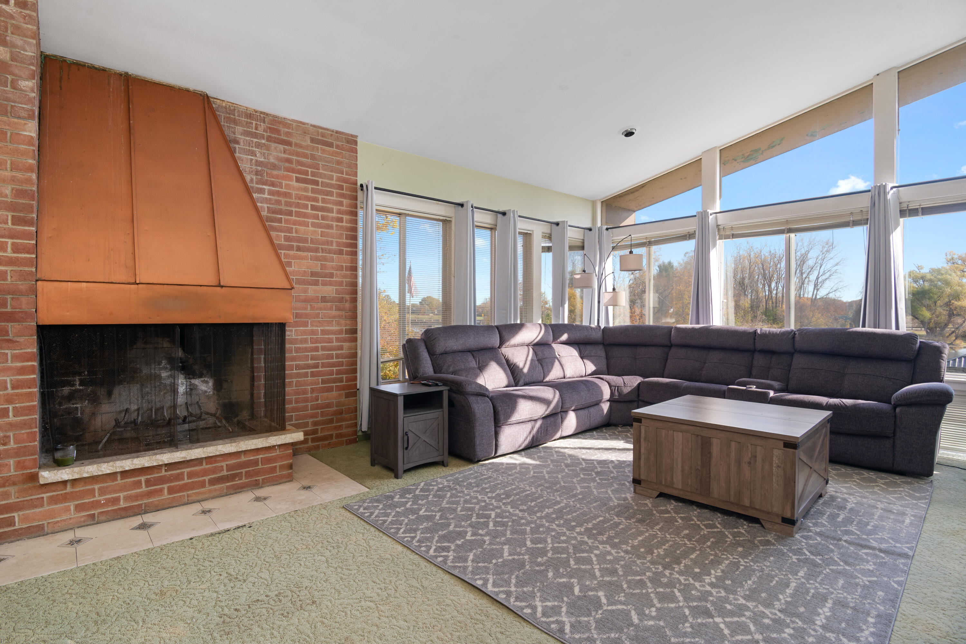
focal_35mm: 30
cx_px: 483
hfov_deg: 61.9
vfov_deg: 43.6
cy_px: 322
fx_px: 805
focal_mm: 30
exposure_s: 1/100
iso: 320
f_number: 9
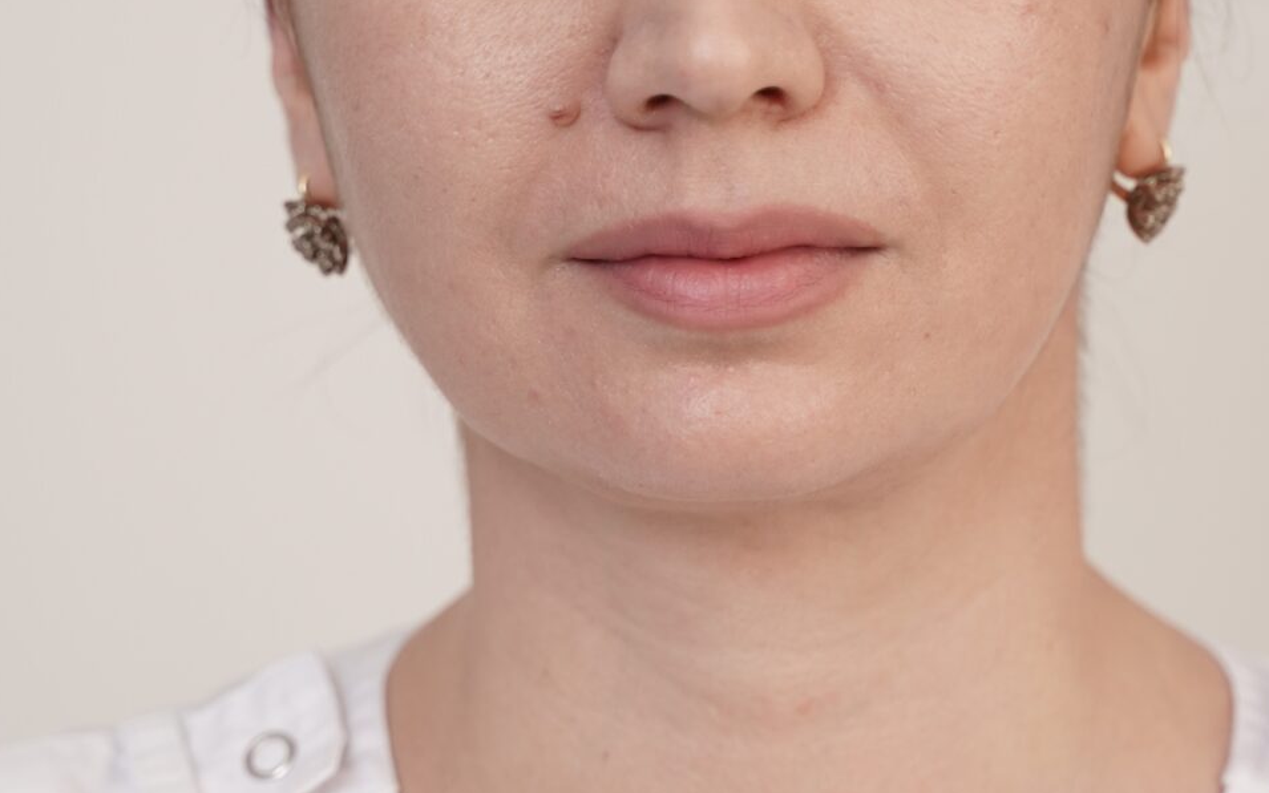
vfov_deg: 6.4
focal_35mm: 205
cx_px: 758
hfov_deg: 10.2
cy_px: 353
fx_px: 7090
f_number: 3.2
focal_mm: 75
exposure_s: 1/100
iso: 320
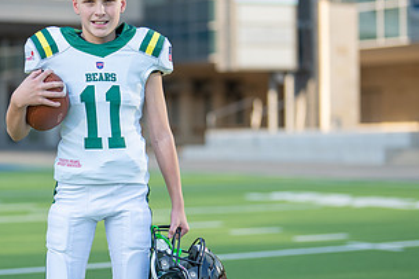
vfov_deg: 11.2
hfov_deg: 16.7
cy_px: 157
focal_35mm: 122
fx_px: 1419
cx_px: 117
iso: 100
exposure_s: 1/3200
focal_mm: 50
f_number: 1.2
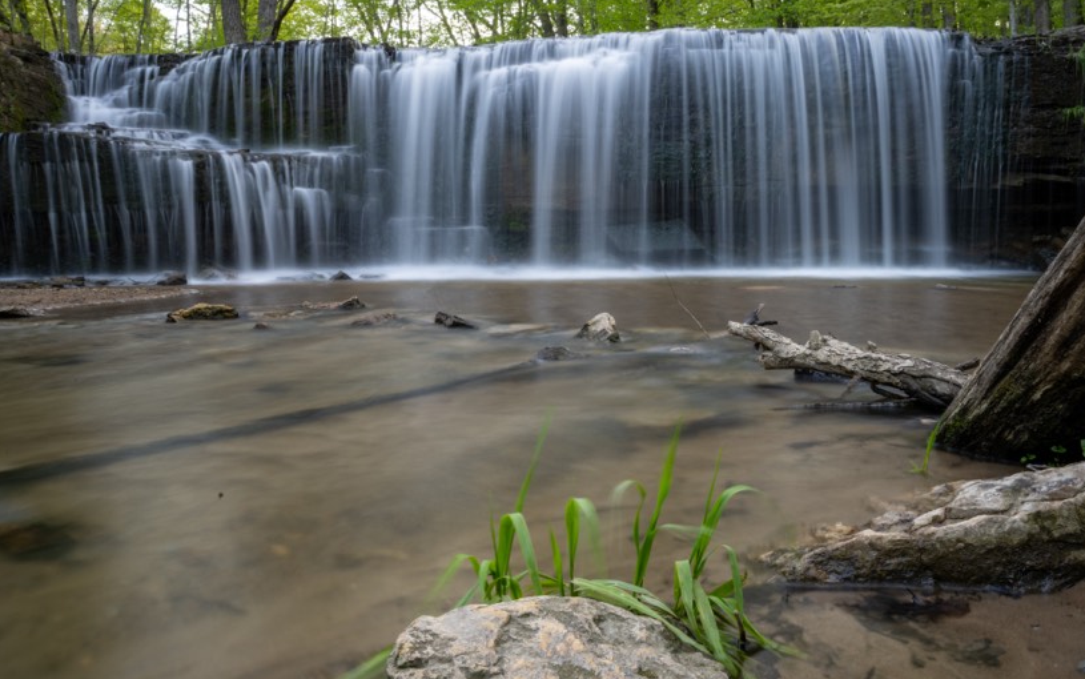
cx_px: 596
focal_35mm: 27
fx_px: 799
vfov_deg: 46.0
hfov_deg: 68.2
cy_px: 357
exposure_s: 3
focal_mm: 24
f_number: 22
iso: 100
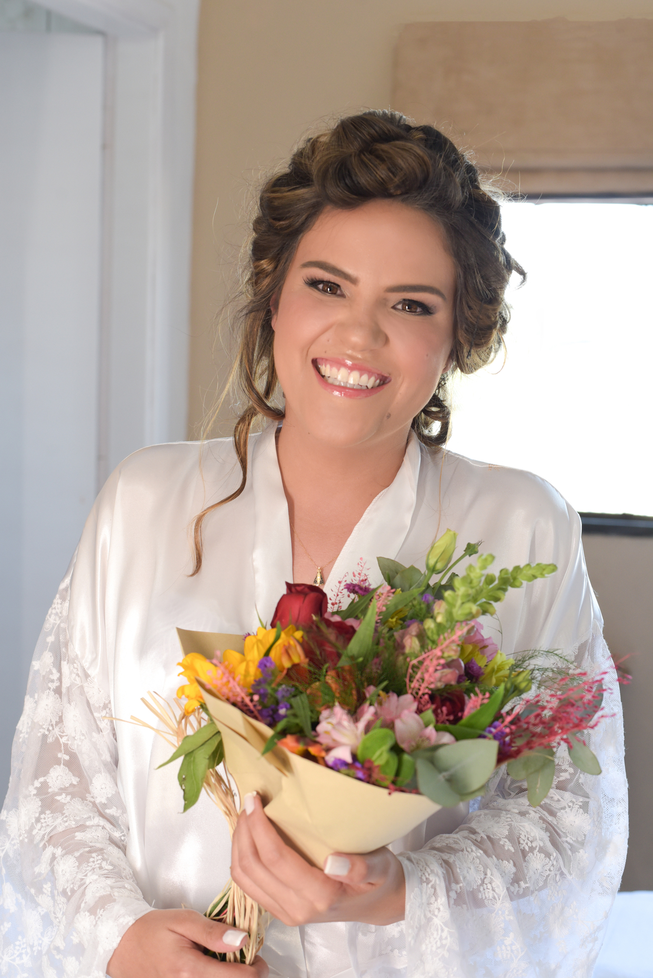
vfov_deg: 39.6
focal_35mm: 50
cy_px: 489
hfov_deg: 27.0
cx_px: 326
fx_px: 1359
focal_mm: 50
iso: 1000
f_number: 5
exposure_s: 1/160
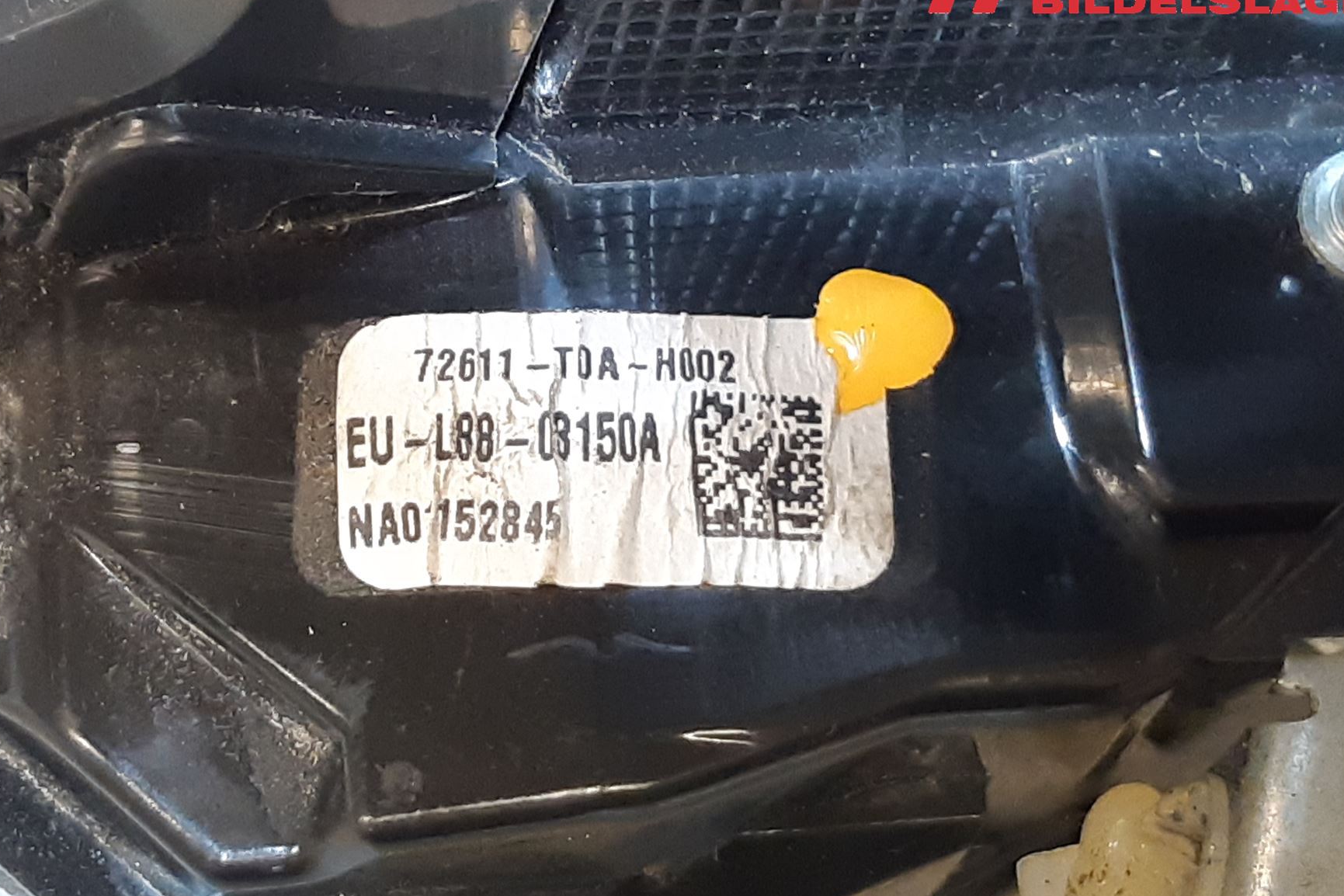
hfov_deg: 58.6
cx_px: 609
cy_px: 478
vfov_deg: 41.1
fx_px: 1195
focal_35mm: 32
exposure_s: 1/50
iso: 250
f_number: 1.7
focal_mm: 3.93
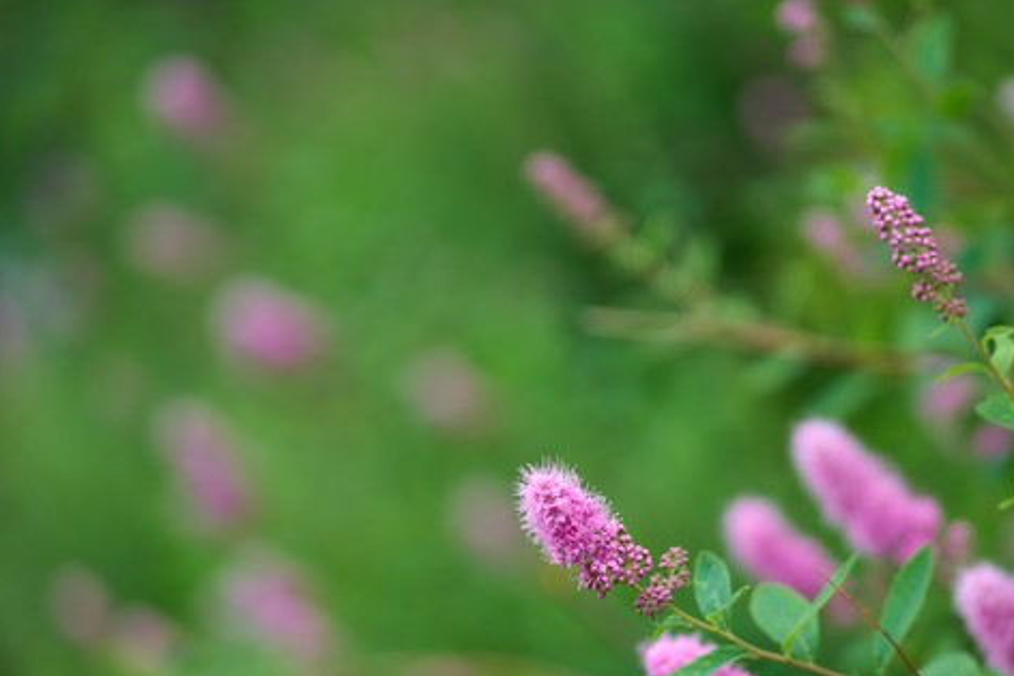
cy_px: 456
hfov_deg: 13.4
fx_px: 4302
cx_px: 554
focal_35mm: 153
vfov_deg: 9.0
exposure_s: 1/800
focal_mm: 75
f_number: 1.8
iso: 100
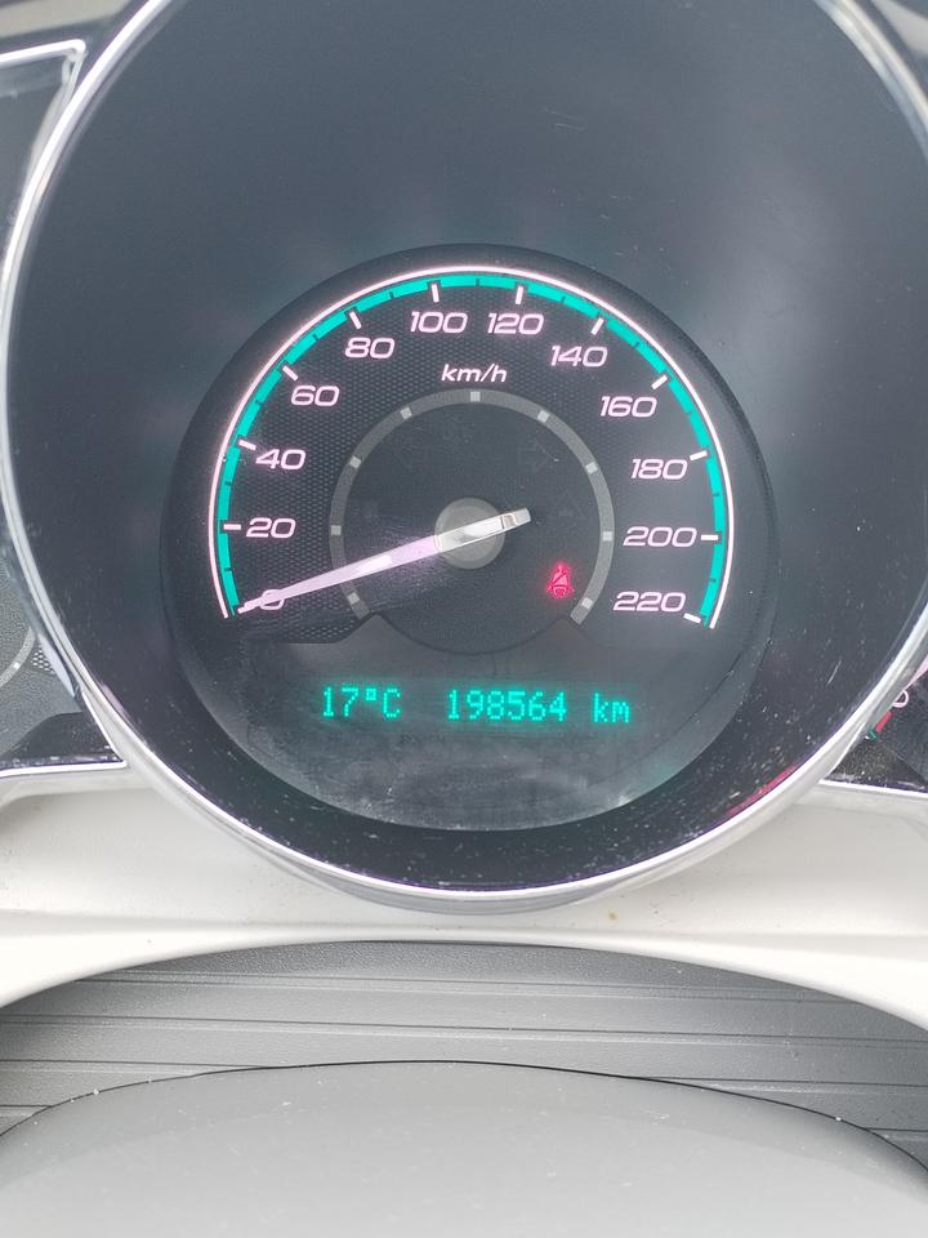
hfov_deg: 37.7
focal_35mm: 38
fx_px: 1358
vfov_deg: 49.0
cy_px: 619
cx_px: 464
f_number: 1.8
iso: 248
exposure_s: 1/40
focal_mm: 4.75
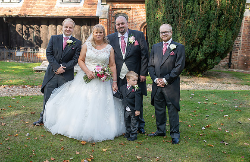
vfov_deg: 30.6
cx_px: 103
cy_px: 64
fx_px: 294
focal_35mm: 43
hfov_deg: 45.8
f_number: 2.8
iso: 100
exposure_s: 1/320
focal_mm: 35
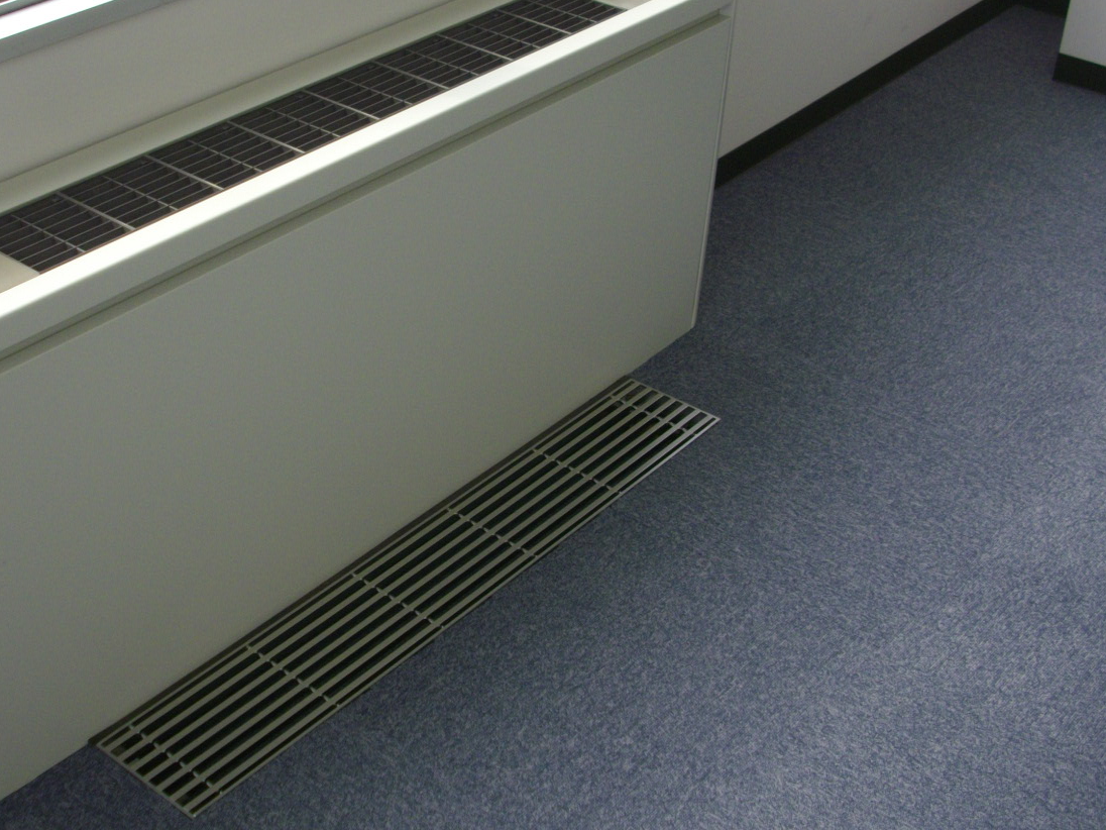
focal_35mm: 54
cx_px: 319
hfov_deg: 35.0
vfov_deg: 26.9
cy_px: 313
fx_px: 1725
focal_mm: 6.2
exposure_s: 1/320
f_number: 2.8
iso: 100
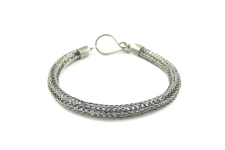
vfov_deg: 29.9
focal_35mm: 45
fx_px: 281
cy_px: 75
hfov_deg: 43.6
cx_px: 112
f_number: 6.3
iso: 400
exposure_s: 1/125
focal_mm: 30
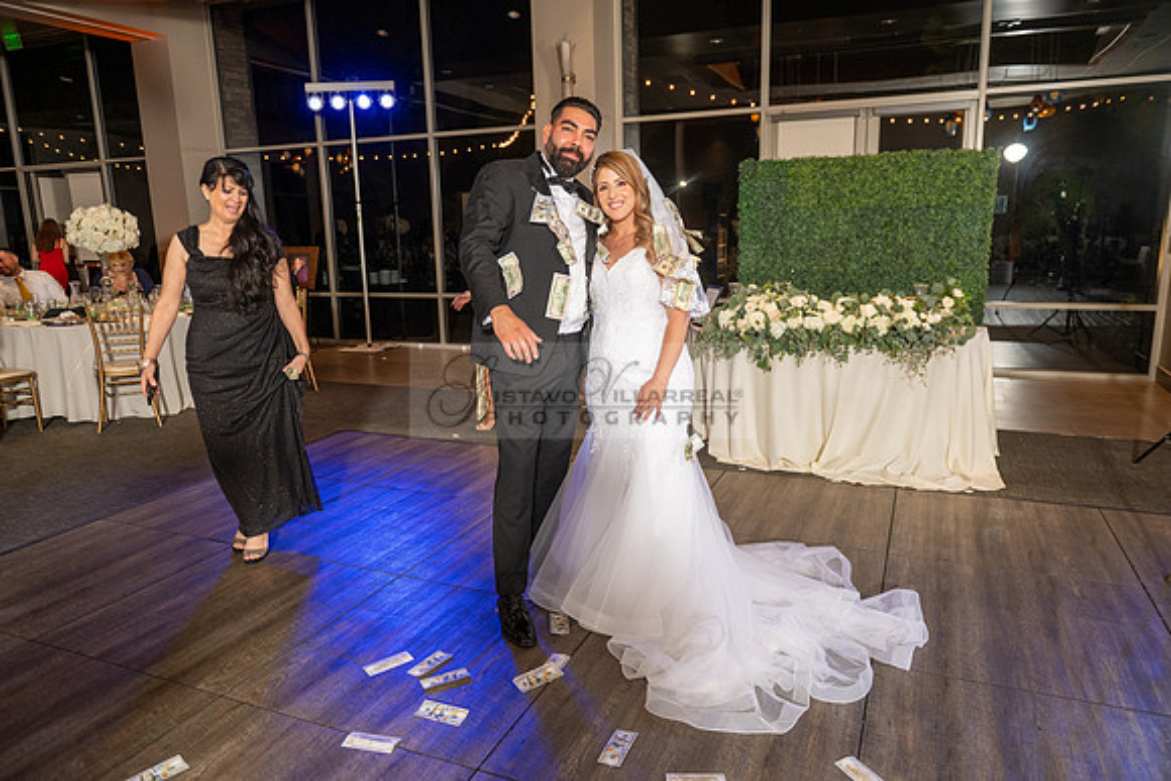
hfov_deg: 73.7
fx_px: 781
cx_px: 586
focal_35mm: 24
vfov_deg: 53.2
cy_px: 390
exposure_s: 1/160
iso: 800
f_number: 3.5
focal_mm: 24
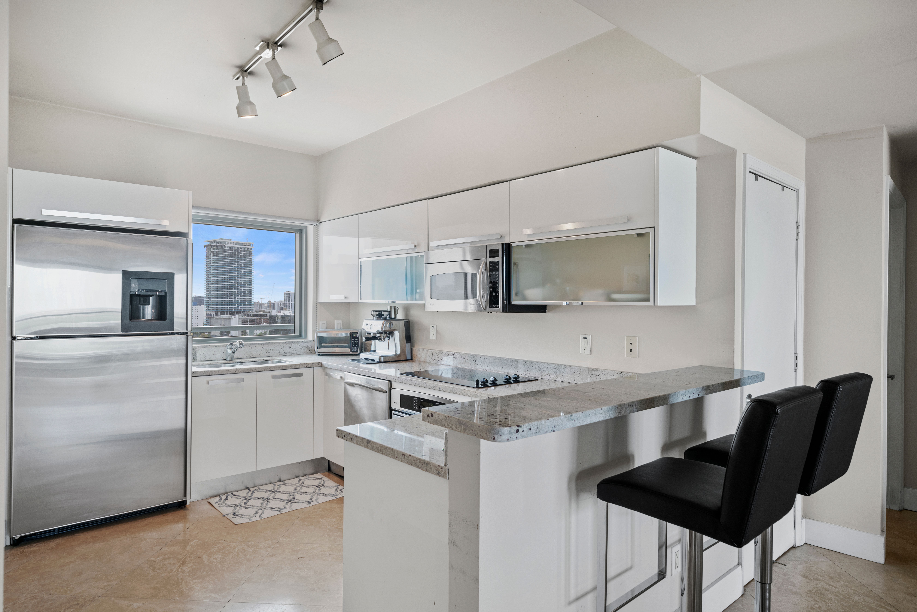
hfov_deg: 84.0
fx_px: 509
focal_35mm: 20
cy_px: 306
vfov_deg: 61.9
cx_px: 458
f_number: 8
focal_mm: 20
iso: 200
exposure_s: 1/3
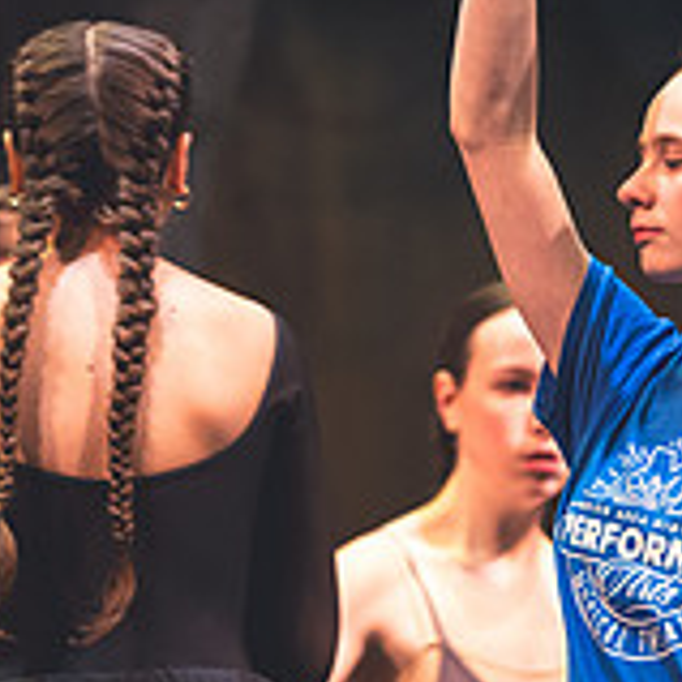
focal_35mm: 621
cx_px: 403
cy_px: 500
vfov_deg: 2.8
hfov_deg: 2.8
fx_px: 13842
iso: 2500
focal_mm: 200
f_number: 2.8
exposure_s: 1/250
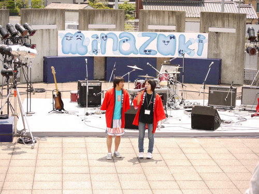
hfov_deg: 21.8
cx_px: 130
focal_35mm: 90
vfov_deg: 16.4
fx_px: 673
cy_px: 97
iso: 100
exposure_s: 1/160
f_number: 7.1
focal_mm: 45
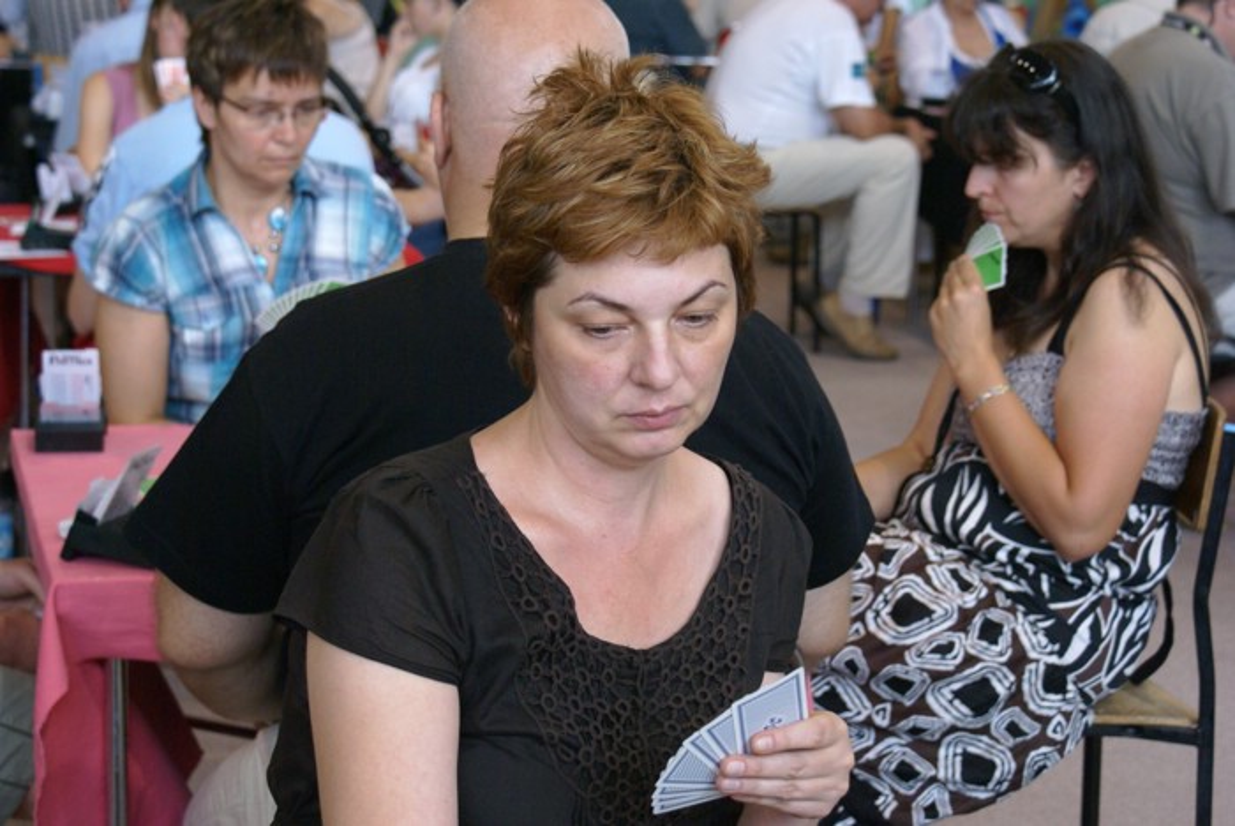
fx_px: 2832
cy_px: 413
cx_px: 618
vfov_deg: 16.6
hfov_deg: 24.6
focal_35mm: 82
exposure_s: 1/50
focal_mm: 55
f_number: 5.6
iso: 800
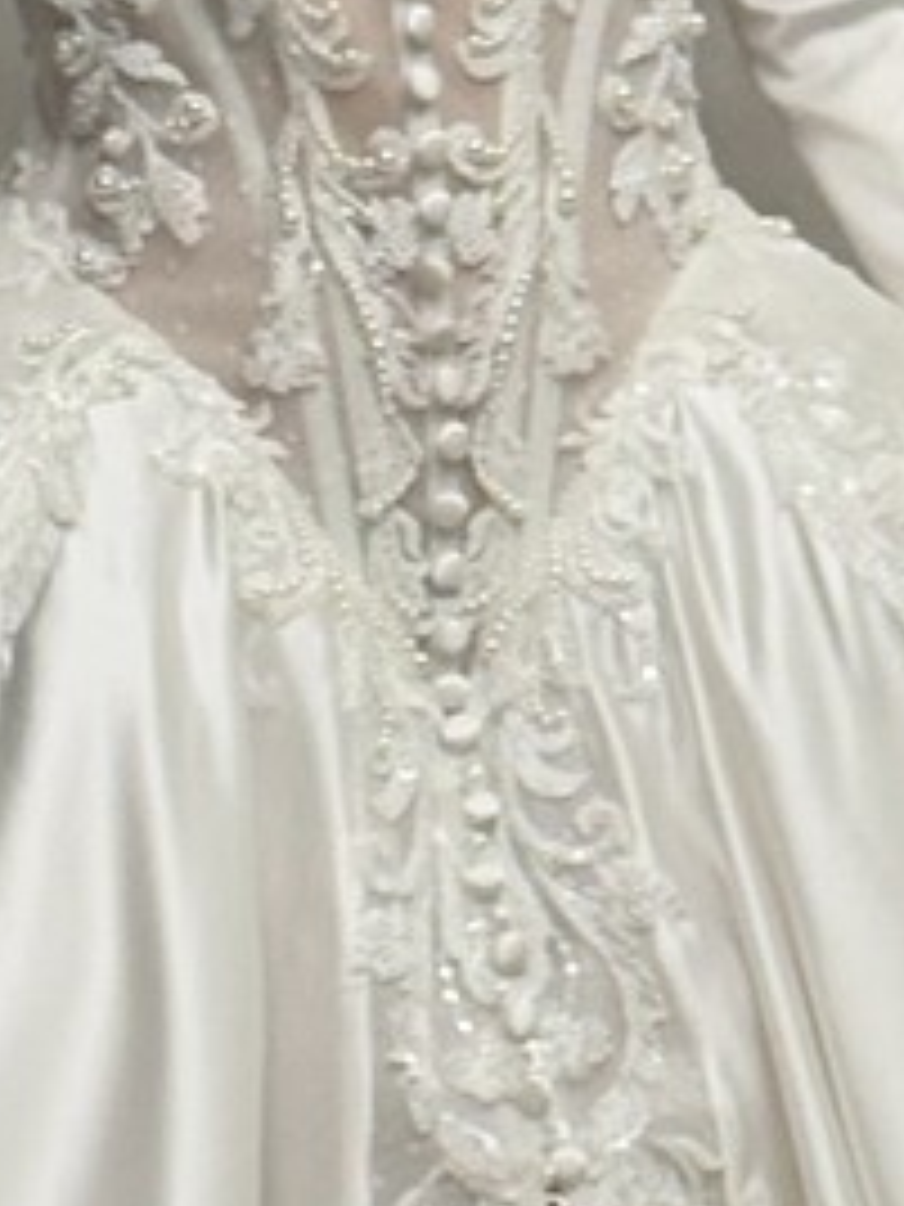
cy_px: 742
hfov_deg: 5.2
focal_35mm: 287
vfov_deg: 6.9
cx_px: 198
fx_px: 9993
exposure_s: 1/91
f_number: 1.78
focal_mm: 6.76
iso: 100
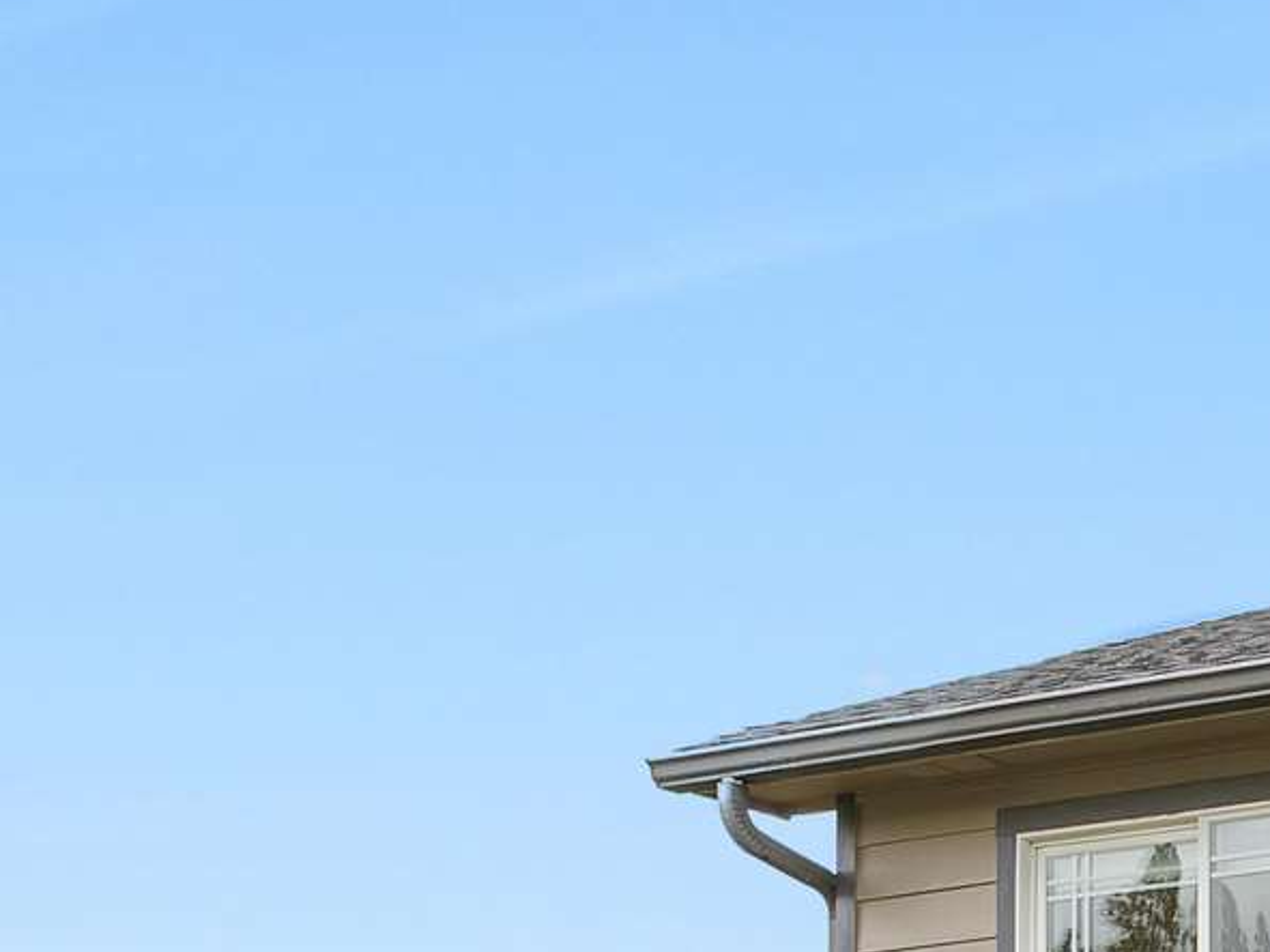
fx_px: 2934
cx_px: 2301
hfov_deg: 18.7
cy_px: 1616
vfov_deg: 16.1
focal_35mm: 80
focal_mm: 16
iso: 100
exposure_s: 1/6
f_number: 8
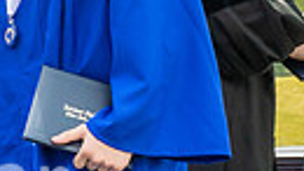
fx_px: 2764
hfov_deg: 6.1
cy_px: 112
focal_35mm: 343
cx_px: -288
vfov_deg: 3.5
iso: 200
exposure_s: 1/800
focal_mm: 36
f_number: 7.1
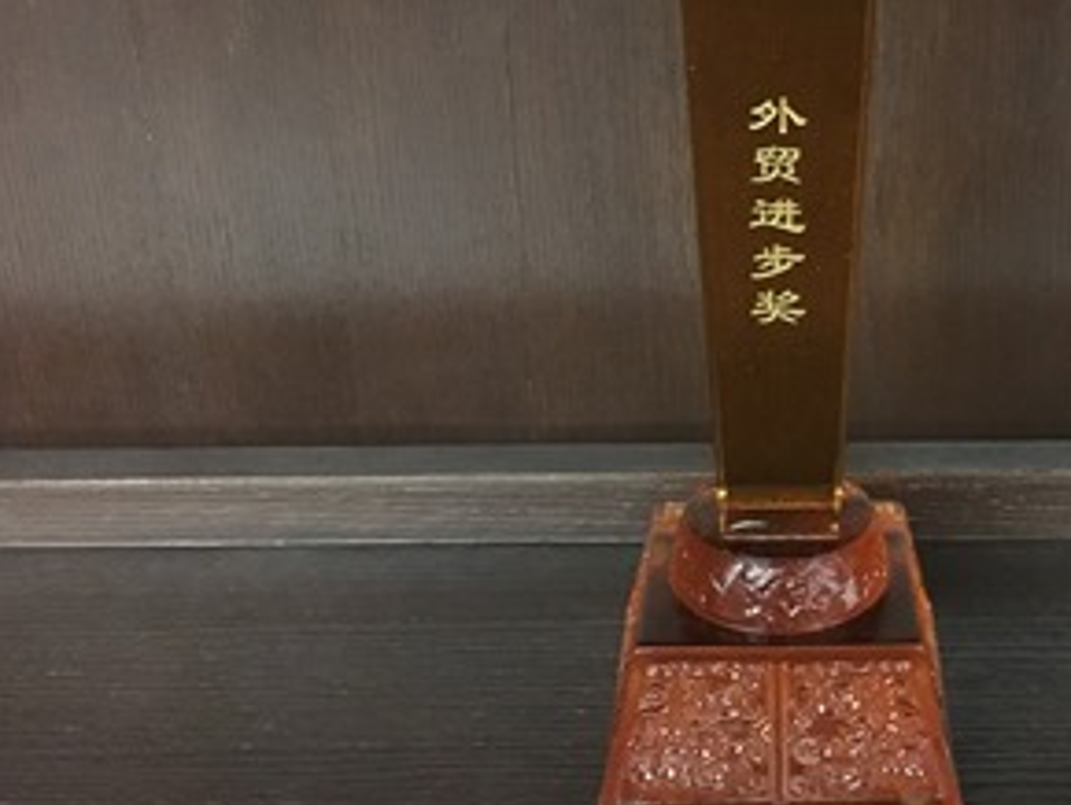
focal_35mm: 50
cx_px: 827
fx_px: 1548
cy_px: 216
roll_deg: -0.1
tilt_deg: -20.1
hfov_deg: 37.1
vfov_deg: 28.8
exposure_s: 1/17
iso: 800
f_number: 2.2
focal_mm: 4.15
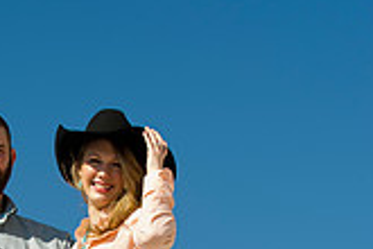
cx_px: 58
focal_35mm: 204
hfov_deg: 10.0
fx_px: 2114
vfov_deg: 6.7
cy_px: 299
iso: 160
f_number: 5.6
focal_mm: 75
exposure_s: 1/400
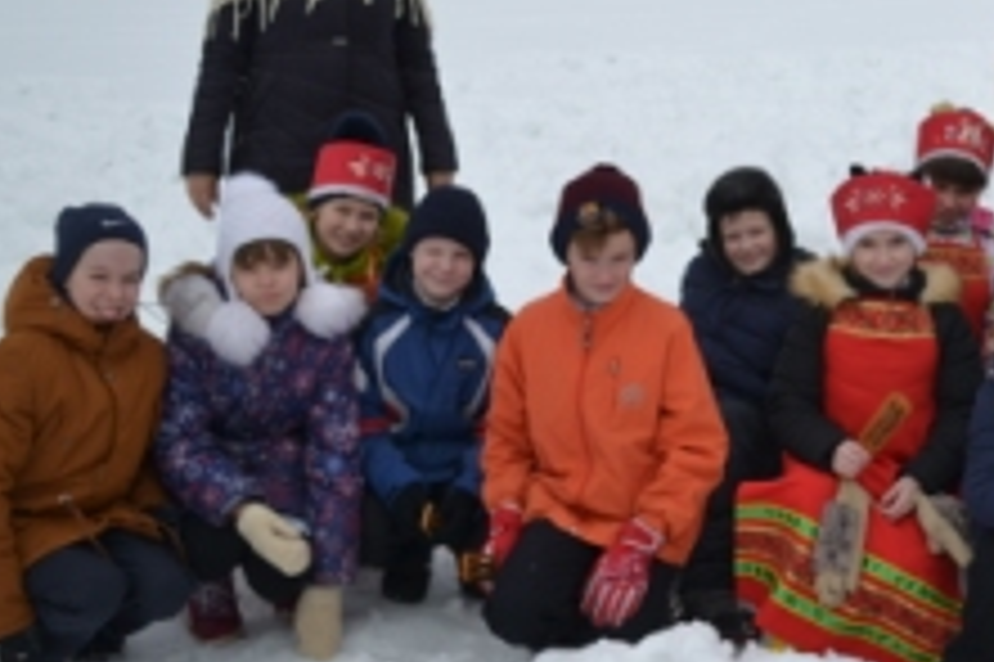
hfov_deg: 29.0
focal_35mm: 67
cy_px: 155
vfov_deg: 20.1
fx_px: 1849
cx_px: 882
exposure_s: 1/1000
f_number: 4
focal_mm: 22
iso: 100
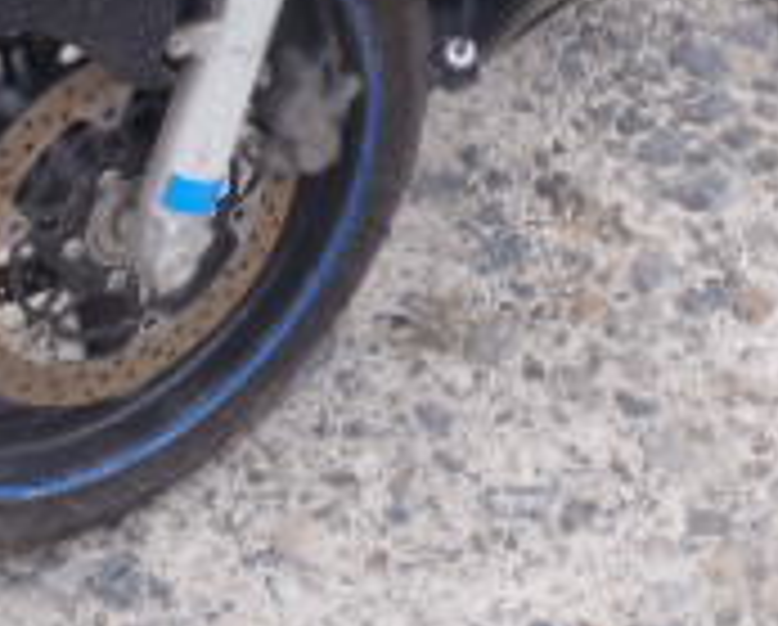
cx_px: 463
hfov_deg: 18.9
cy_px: -396
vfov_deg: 14.0
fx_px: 2330
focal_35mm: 101
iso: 100
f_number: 3.5
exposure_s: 1/30
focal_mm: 5
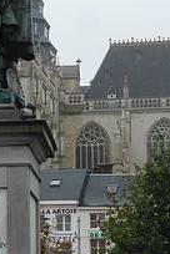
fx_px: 1069
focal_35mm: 151
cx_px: -27
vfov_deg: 13.6
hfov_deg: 9.0
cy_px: 148
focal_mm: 11.7
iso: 100
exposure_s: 1/80
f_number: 4.9
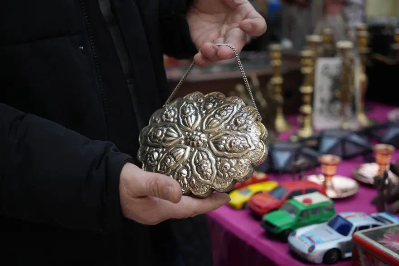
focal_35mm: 55
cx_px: 200
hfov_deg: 36.3
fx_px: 609
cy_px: 133
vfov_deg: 24.6
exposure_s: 1/160
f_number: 4
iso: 4000
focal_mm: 55
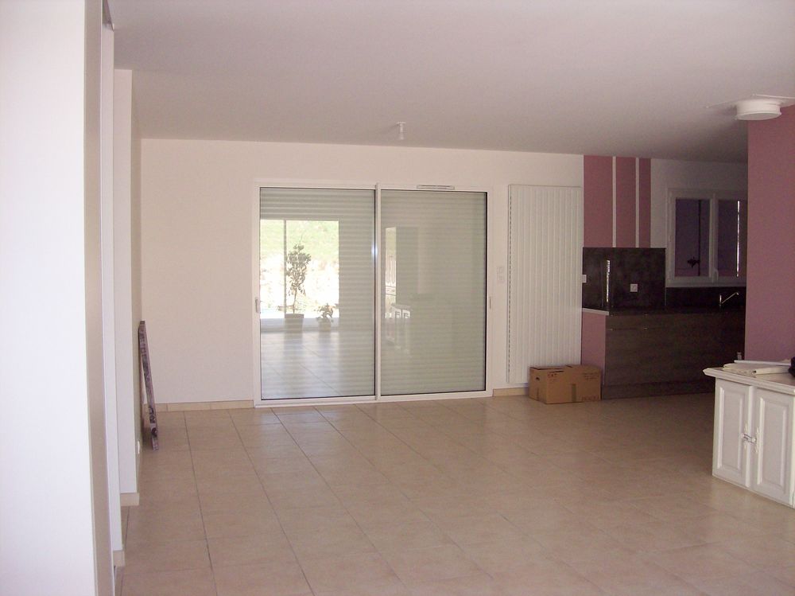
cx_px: 398
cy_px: 298
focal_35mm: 36
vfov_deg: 39.6
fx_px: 826
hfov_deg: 51.4
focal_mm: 6
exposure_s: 1/87.2
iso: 140
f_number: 2.7
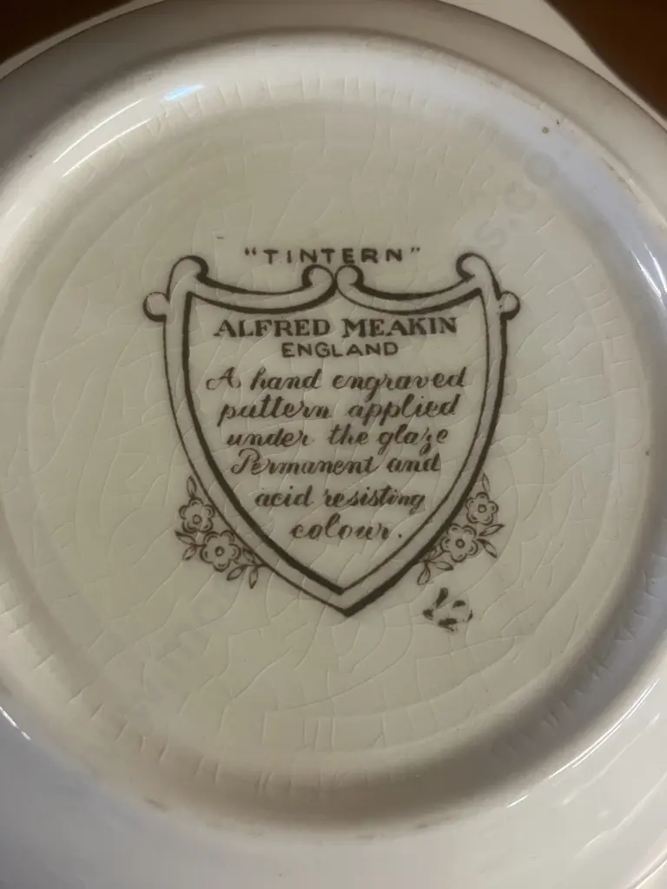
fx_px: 719
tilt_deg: -77.7
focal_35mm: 28
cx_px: 334
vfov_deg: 63.4
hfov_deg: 49.7
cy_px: 444
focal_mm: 3.99
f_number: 1.8
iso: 200
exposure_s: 1/50
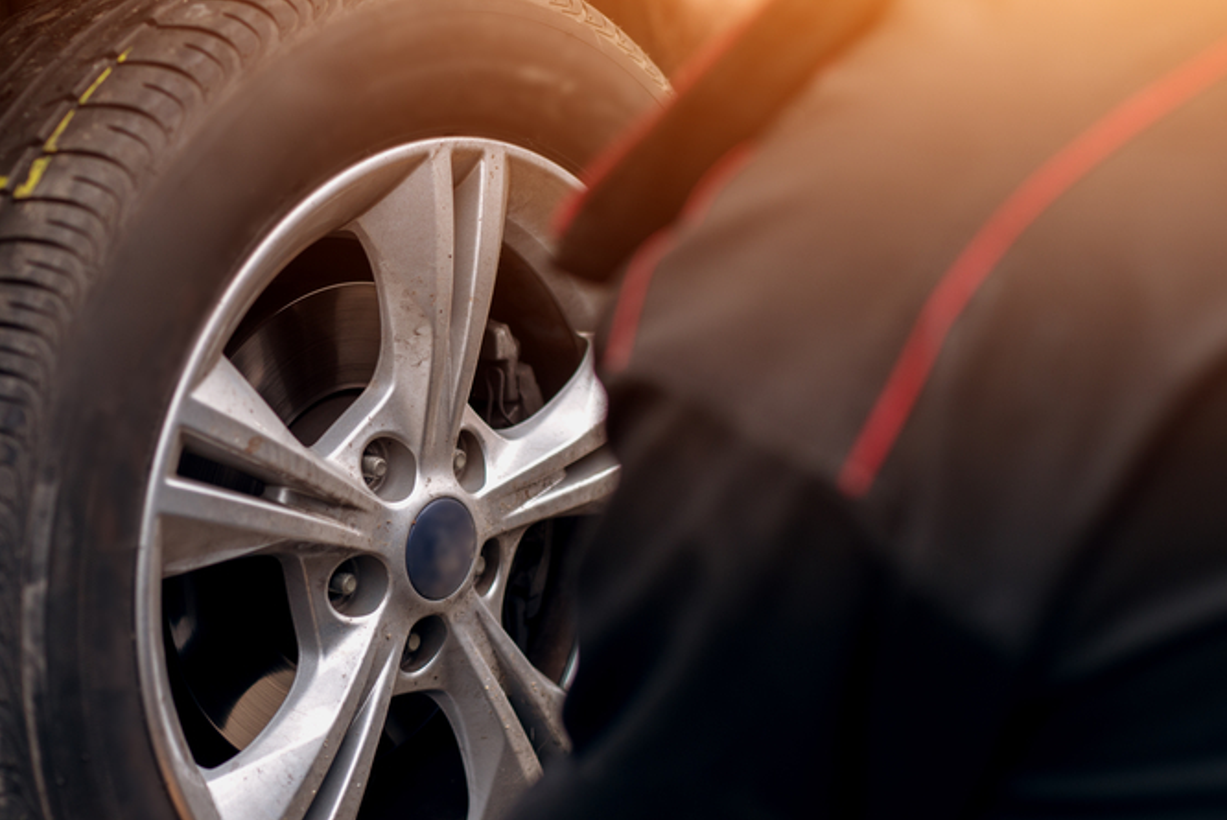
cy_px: 454
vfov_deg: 18.2
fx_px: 2558
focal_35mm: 75
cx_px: 353
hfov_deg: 26.7
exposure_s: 1/320
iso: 200
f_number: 2
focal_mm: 50
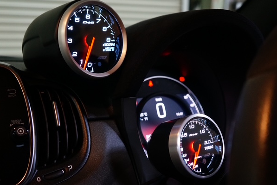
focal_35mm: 45
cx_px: 142
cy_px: 89
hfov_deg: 43.6
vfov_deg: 29.9
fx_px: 346
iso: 2000
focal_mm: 28
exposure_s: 1/60
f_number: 4.5
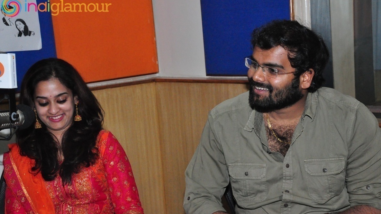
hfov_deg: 29.5
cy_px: 124
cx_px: 193
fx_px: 722
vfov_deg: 16.9
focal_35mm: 72
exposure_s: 1/125
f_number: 7.1
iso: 3200
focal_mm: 45
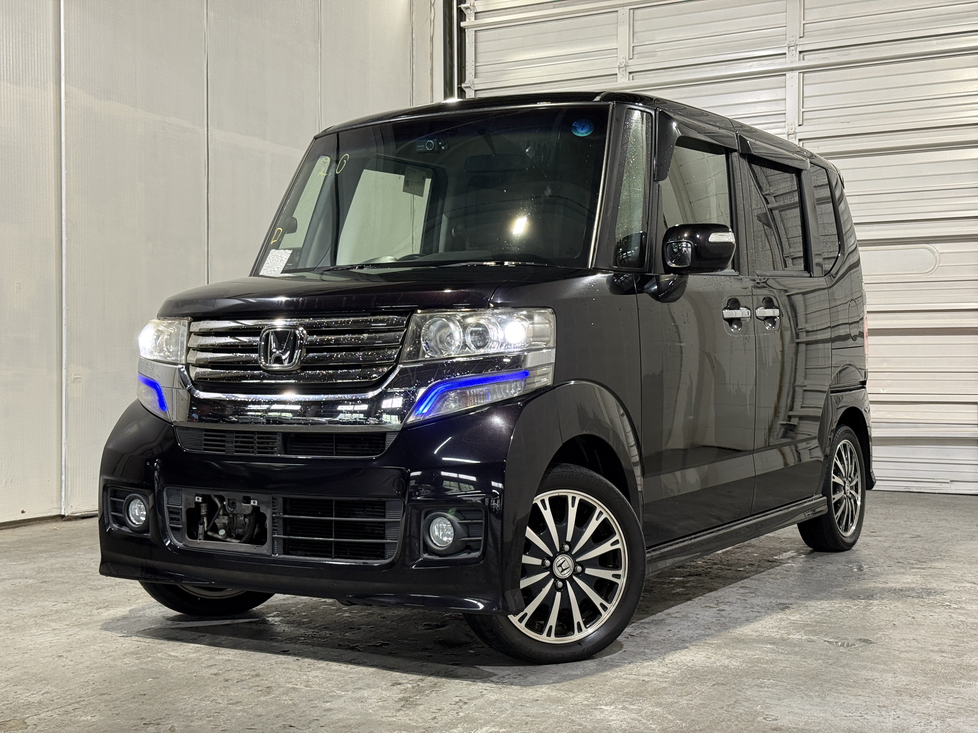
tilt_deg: -0.1
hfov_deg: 39.7
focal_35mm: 48
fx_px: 1356
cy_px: 366
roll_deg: +0.0
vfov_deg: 30.3
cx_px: 489
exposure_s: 1/40
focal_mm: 6.76
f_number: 1.78
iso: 200
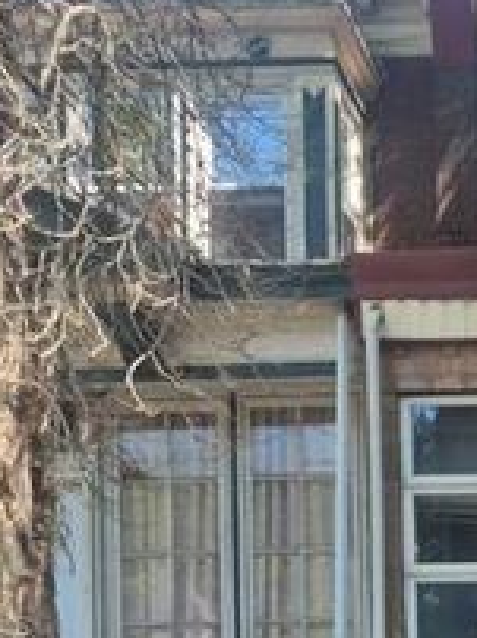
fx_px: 1399
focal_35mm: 76
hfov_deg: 17.7
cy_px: 889
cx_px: 673
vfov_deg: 22.3
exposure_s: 1/265
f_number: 1.8
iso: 25
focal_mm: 5.4
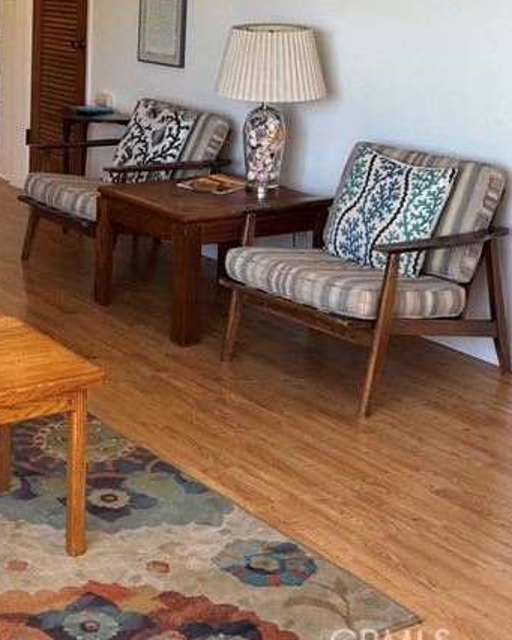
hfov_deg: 24.3
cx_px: 53
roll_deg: -1.7
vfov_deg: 29.9
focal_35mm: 61
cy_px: 87
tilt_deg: -6.4
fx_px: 1155
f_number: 1.6
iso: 100
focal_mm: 5.96
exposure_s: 1/120
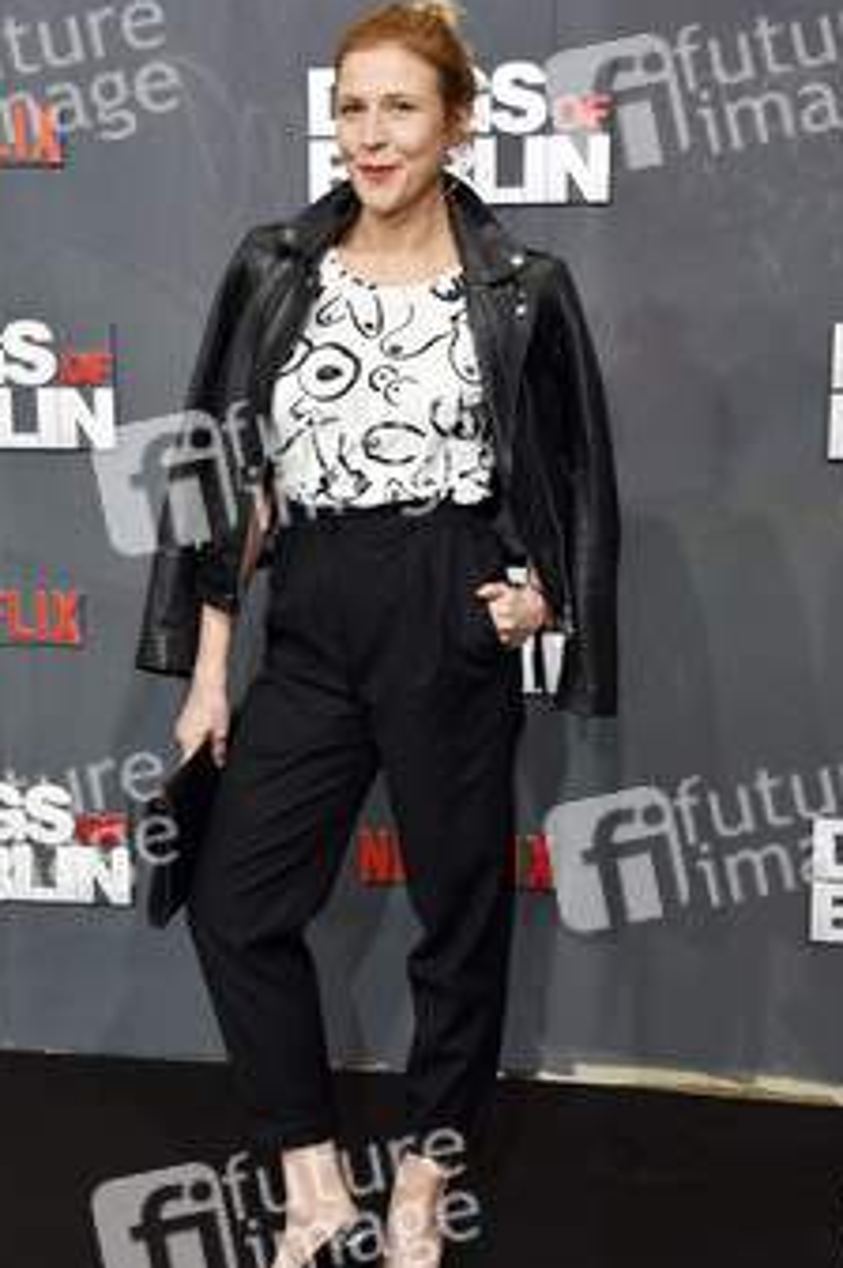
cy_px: 655
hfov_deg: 23.7
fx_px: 2006
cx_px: 395
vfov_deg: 35.1
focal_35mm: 57
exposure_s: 1/200
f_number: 7.1
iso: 250
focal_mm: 48
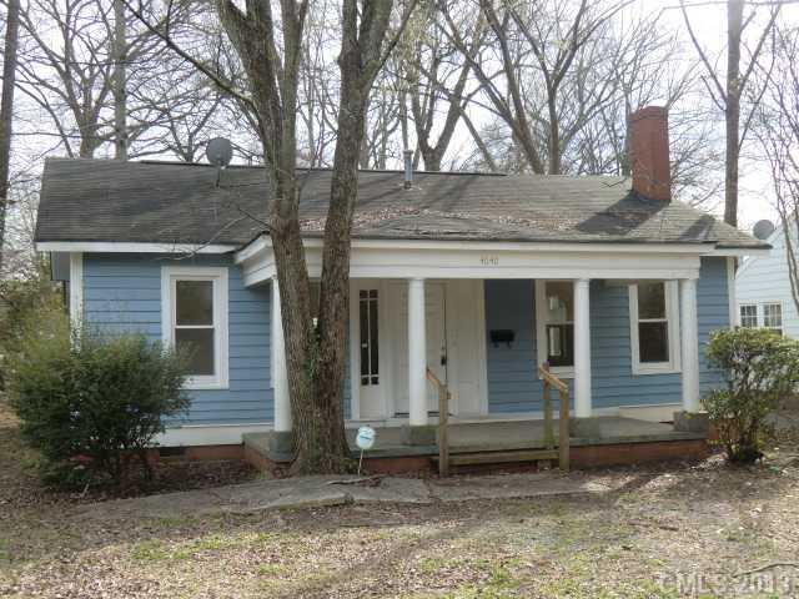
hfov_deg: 46.8
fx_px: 923
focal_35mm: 40
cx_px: 400
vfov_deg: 36.0
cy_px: 300
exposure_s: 1/160
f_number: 3.8
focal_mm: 7.1
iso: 64
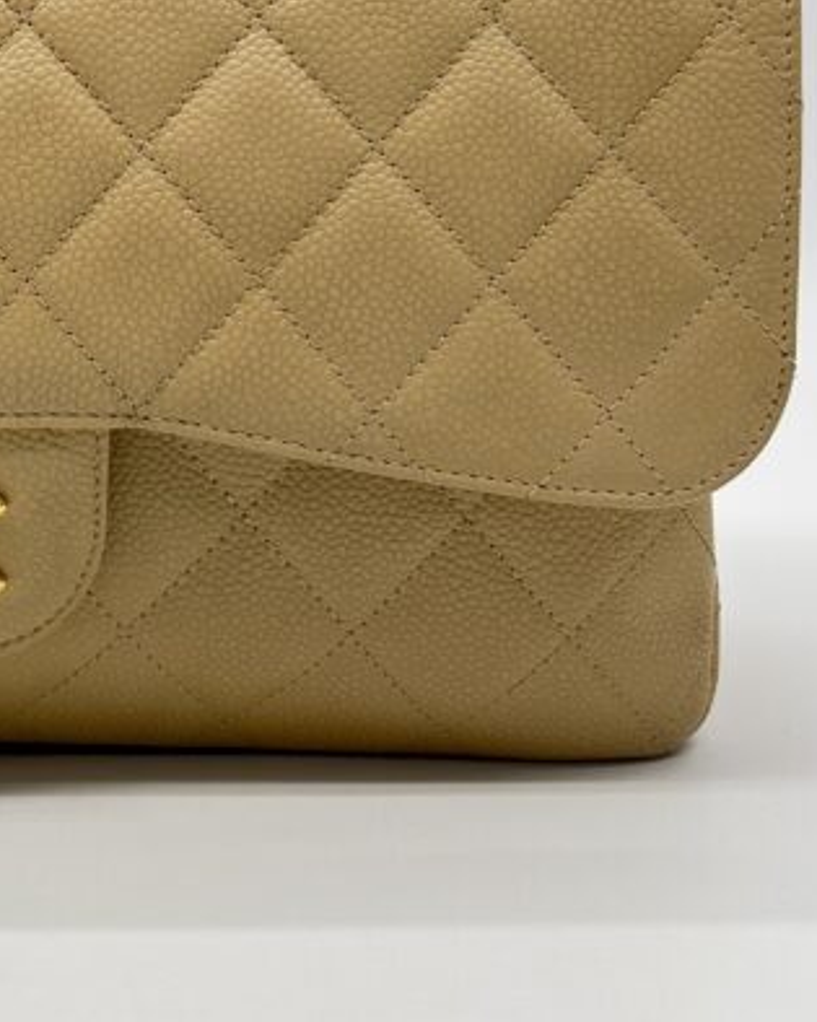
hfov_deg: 21.9
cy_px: 241
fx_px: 1996
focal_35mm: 66
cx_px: -91
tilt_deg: -7.9
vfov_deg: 28.3
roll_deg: -0.1
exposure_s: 1/161
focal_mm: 5.7
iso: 40
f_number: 1.5
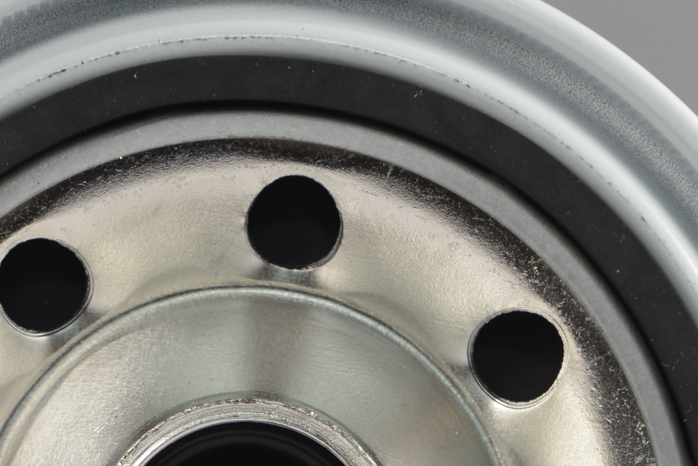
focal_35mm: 228
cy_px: 587
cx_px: 162
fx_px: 4422
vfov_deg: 6.0
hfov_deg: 9.0
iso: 200
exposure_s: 1/80
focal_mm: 62
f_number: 7.1
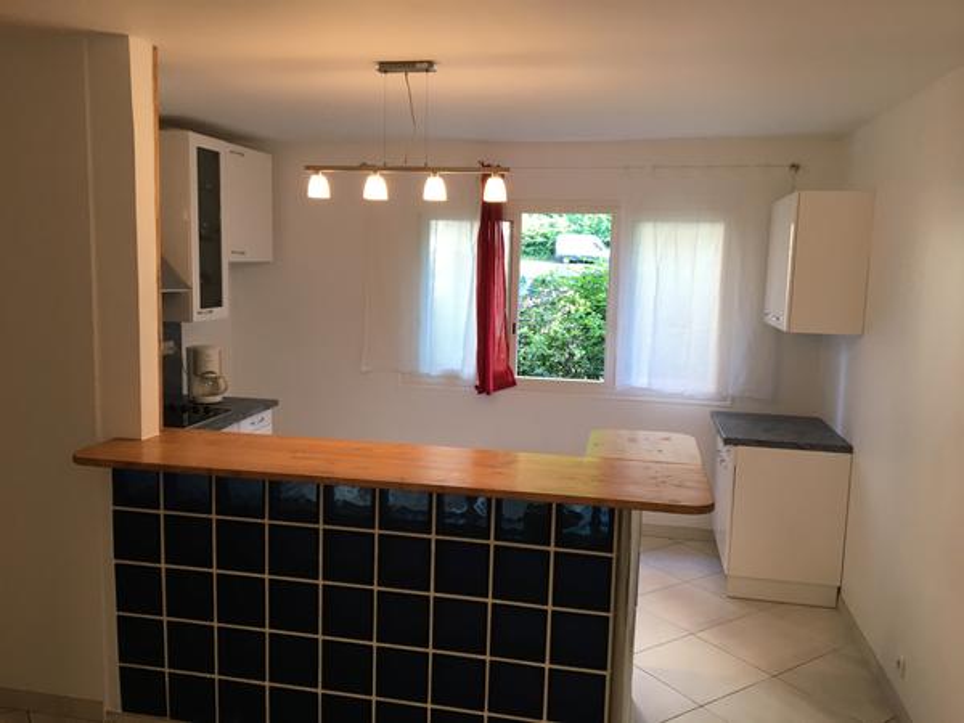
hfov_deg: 61.7
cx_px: 482
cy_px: 362
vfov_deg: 48.2
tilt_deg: -7.6
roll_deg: -1.4
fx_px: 808
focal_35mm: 29
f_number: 2.2
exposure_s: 1/33
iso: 50
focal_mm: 4.15
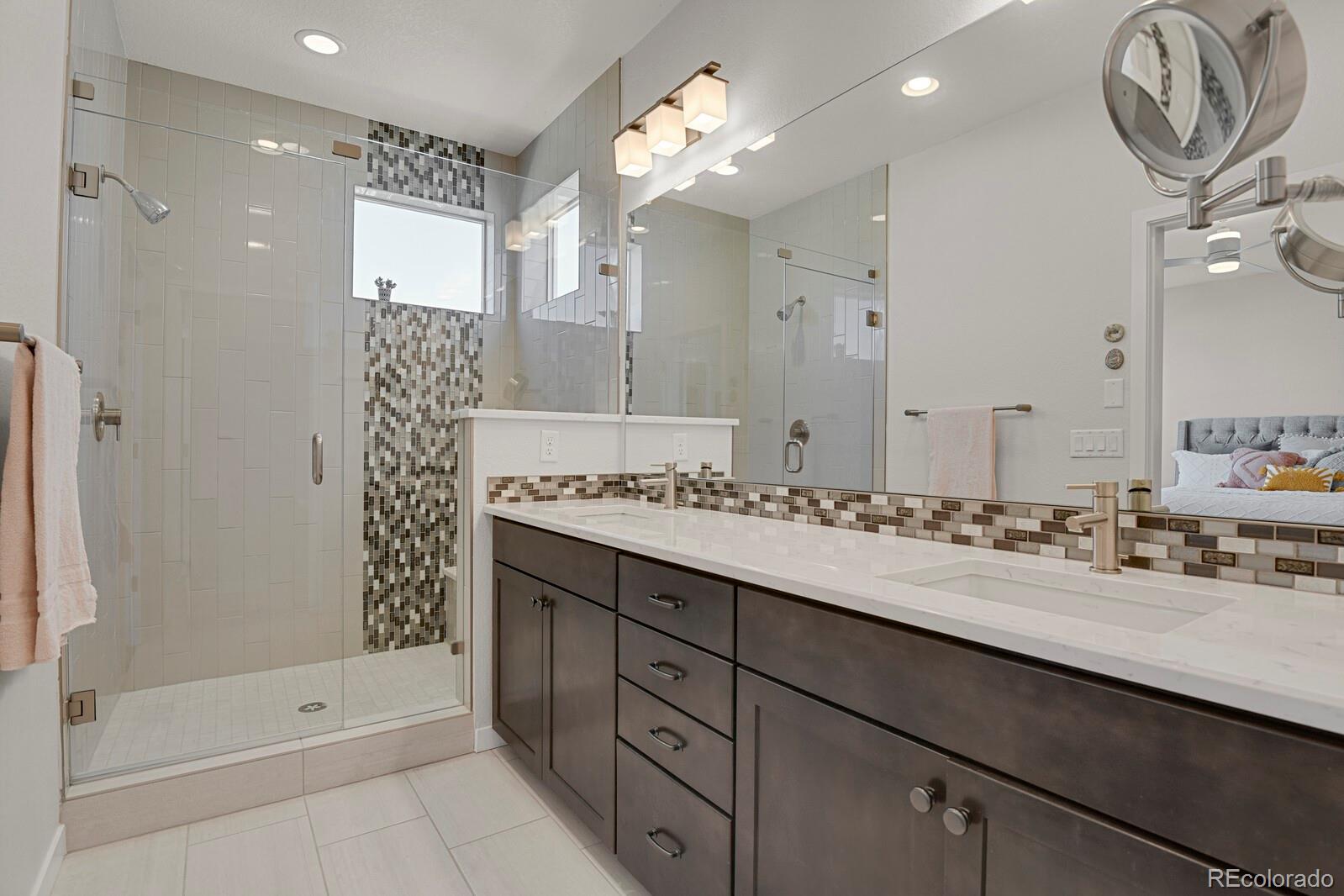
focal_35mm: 17
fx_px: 635
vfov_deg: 70.4
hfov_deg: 93.3
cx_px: 672
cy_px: 448
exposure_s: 1/20
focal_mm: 17
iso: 2200
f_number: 8
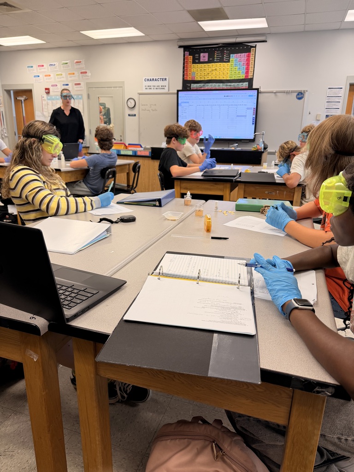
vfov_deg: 71.6
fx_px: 327
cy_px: 236
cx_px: 177
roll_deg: -0.8
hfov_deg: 56.8
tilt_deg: -17.1
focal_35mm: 24
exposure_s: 1/120
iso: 100
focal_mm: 6.76
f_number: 1.78
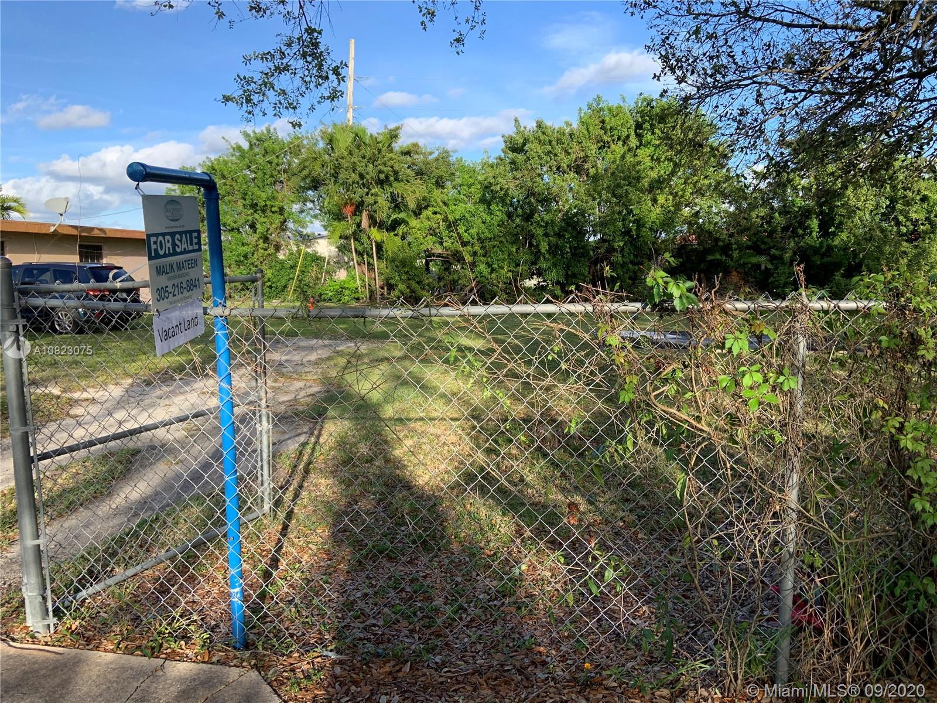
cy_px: 352
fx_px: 704
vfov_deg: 53.1
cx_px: 468
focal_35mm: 26
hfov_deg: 67.3
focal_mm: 4.25
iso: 25
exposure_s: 1/706
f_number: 1.8
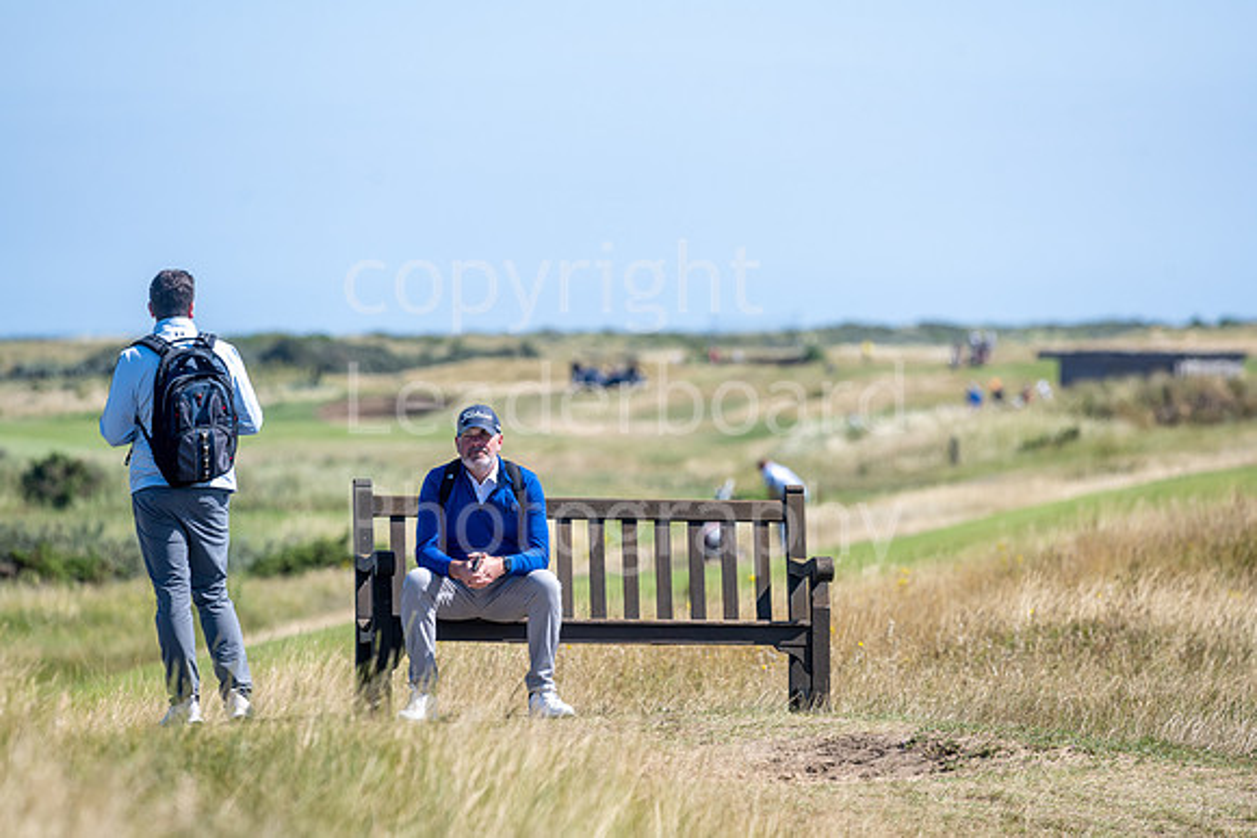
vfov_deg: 4.6
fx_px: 10477
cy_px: 419
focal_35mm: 300
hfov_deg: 6.9
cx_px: 628
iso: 160
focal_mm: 300
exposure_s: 1/640
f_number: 5.6
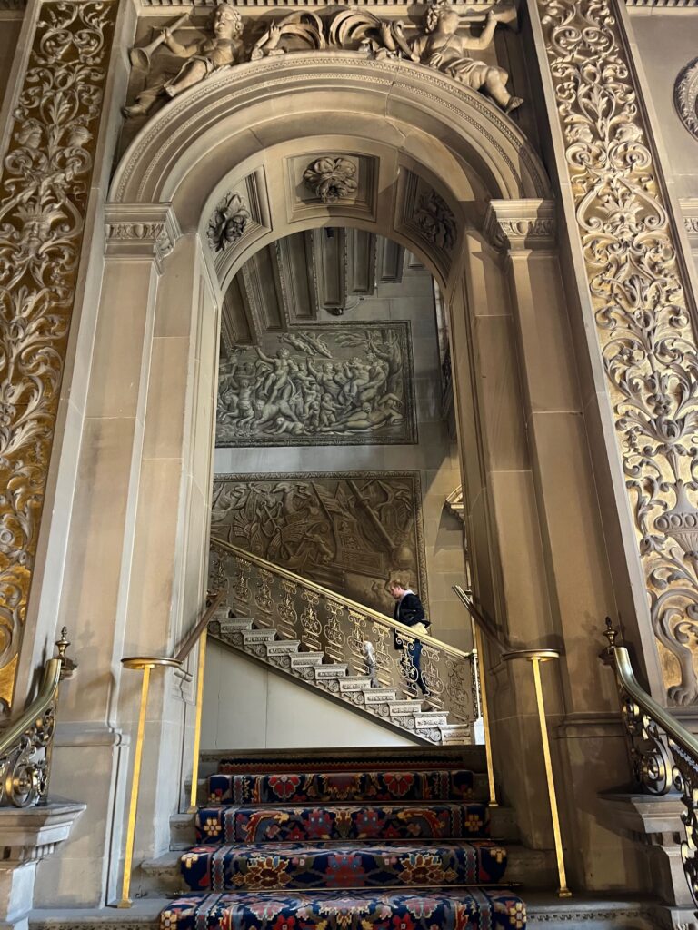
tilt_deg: +22.7
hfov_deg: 53.1
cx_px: 349
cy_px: 465
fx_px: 699
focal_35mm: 26
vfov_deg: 67.3
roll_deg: +0.8
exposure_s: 1/25
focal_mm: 5.1
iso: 500
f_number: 1.6
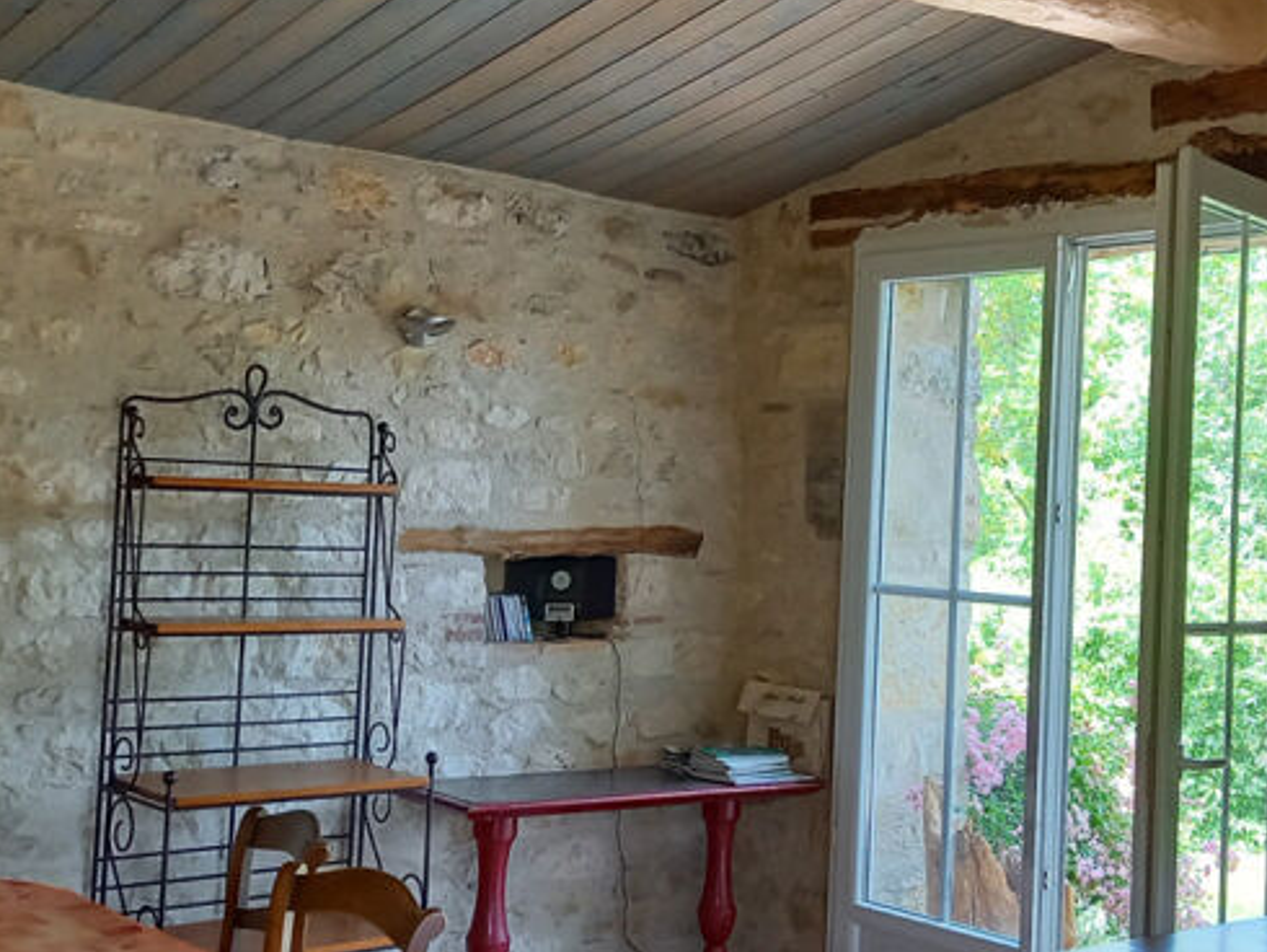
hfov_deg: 37.3
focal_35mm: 51
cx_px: 768
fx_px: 1868
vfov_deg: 28.5
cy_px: 393
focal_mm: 4.6
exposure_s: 1/49
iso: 200
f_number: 2
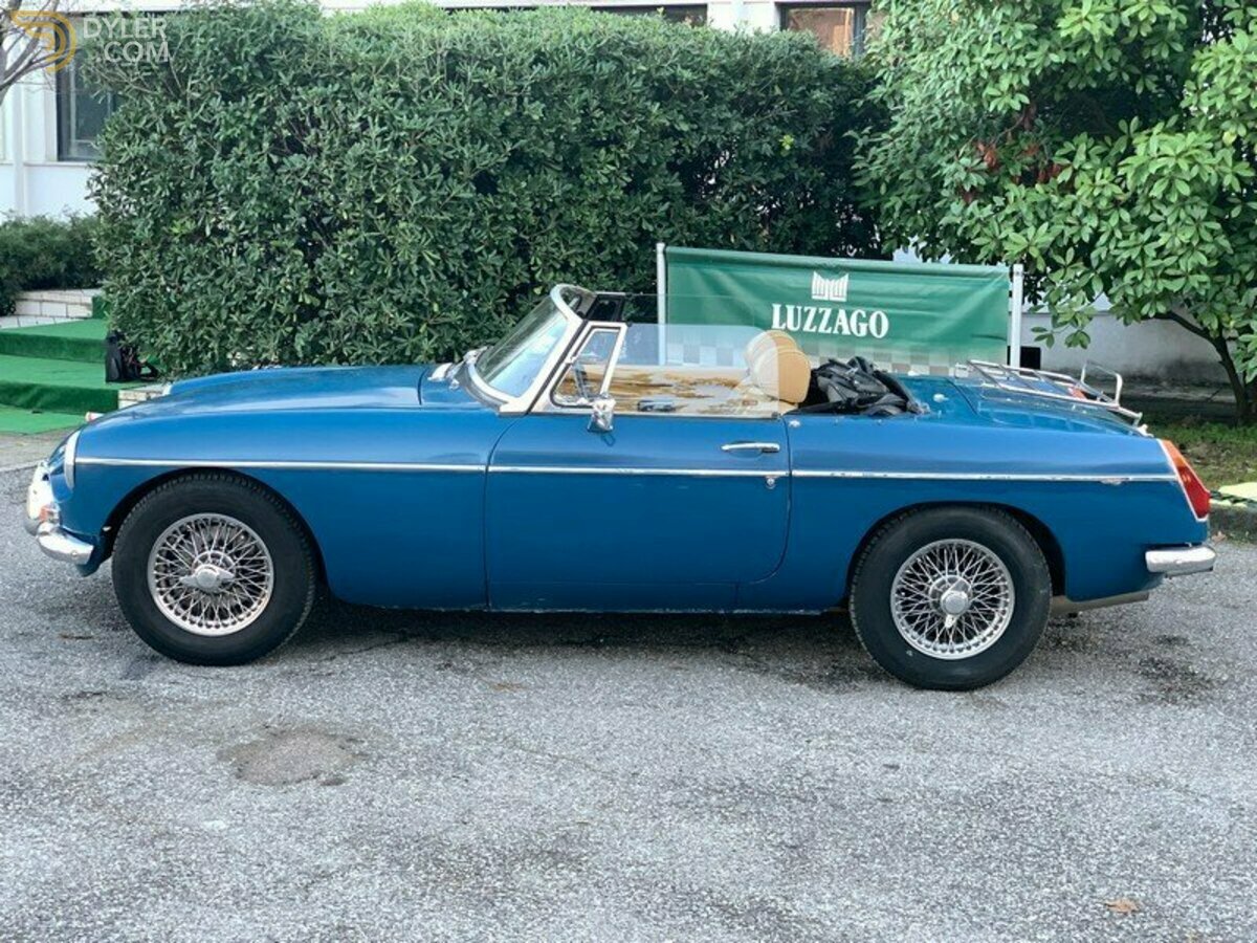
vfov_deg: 28.0
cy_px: 472
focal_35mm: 52
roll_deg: -1.6
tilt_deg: -8.4
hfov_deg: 36.8
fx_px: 1888
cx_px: 628
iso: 125
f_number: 2.4
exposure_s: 1/122
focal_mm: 6
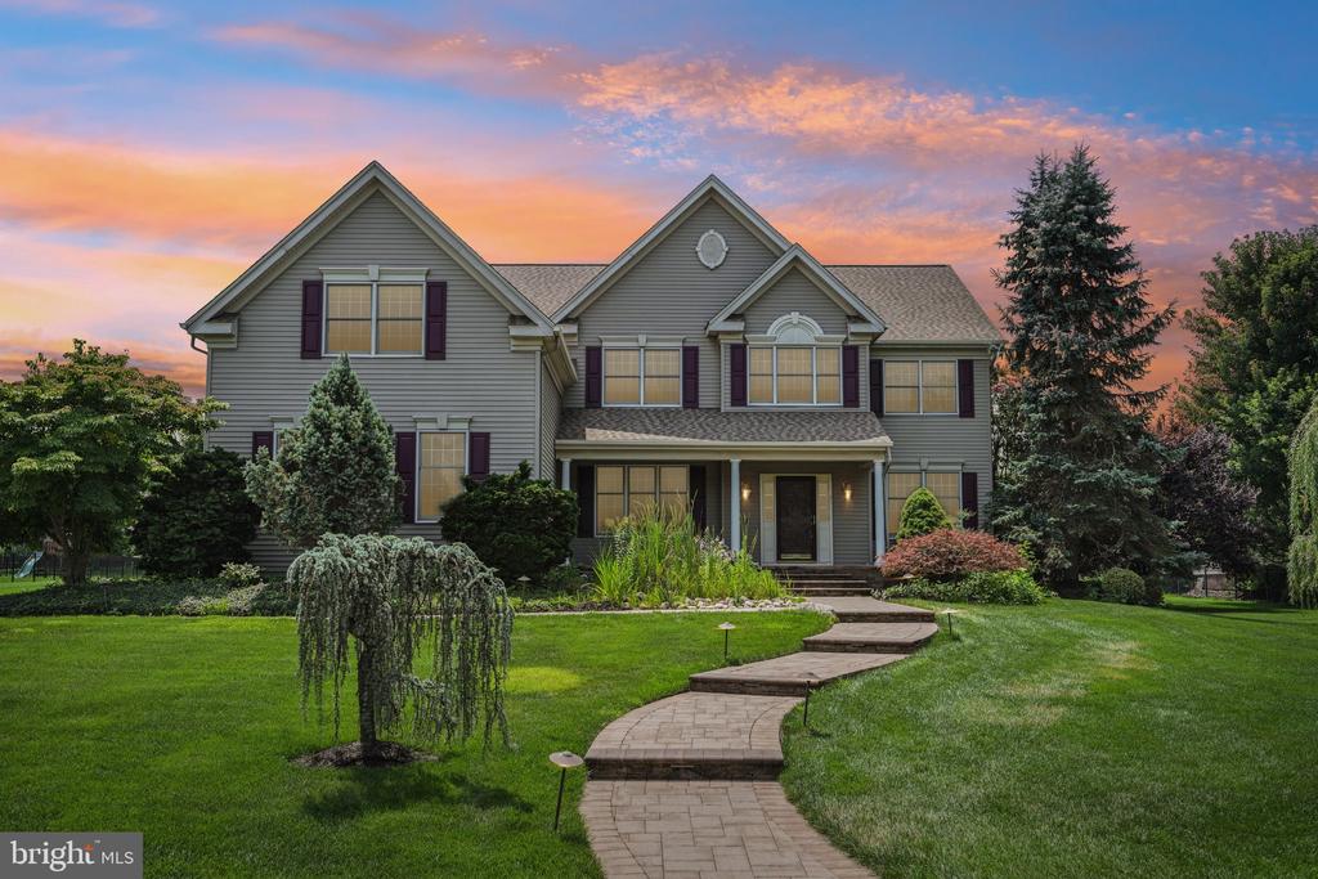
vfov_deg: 43.6
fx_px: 1098
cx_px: 659
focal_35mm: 30
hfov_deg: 61.9
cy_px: 440
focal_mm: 30
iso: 800
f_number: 8
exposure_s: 1/800
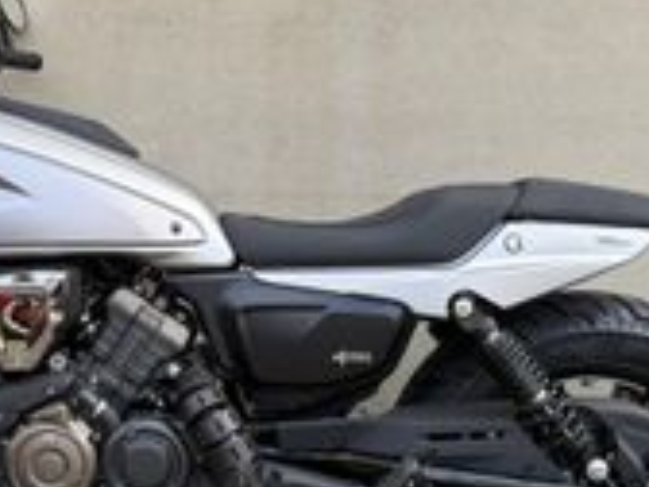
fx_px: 1069
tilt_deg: -4.2
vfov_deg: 25.6
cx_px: 166
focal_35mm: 57
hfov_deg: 33.2
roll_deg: -0.3
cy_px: 282
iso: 80
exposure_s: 1/598
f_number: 1.78
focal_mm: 6.76
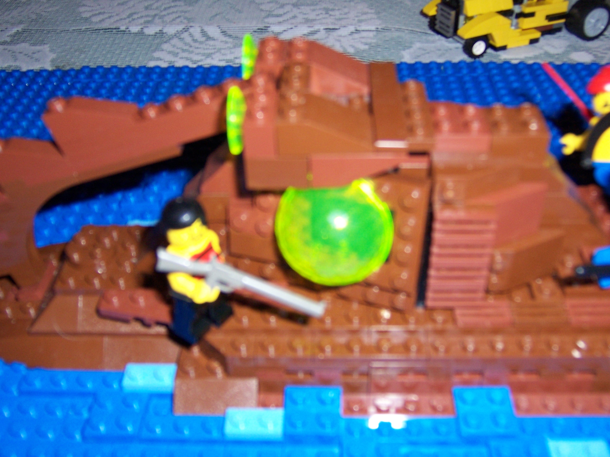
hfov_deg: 46.8
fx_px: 705
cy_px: 228
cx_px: 305
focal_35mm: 40
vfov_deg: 36.0
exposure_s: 1/60
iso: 140
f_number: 3.4
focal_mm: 6.7
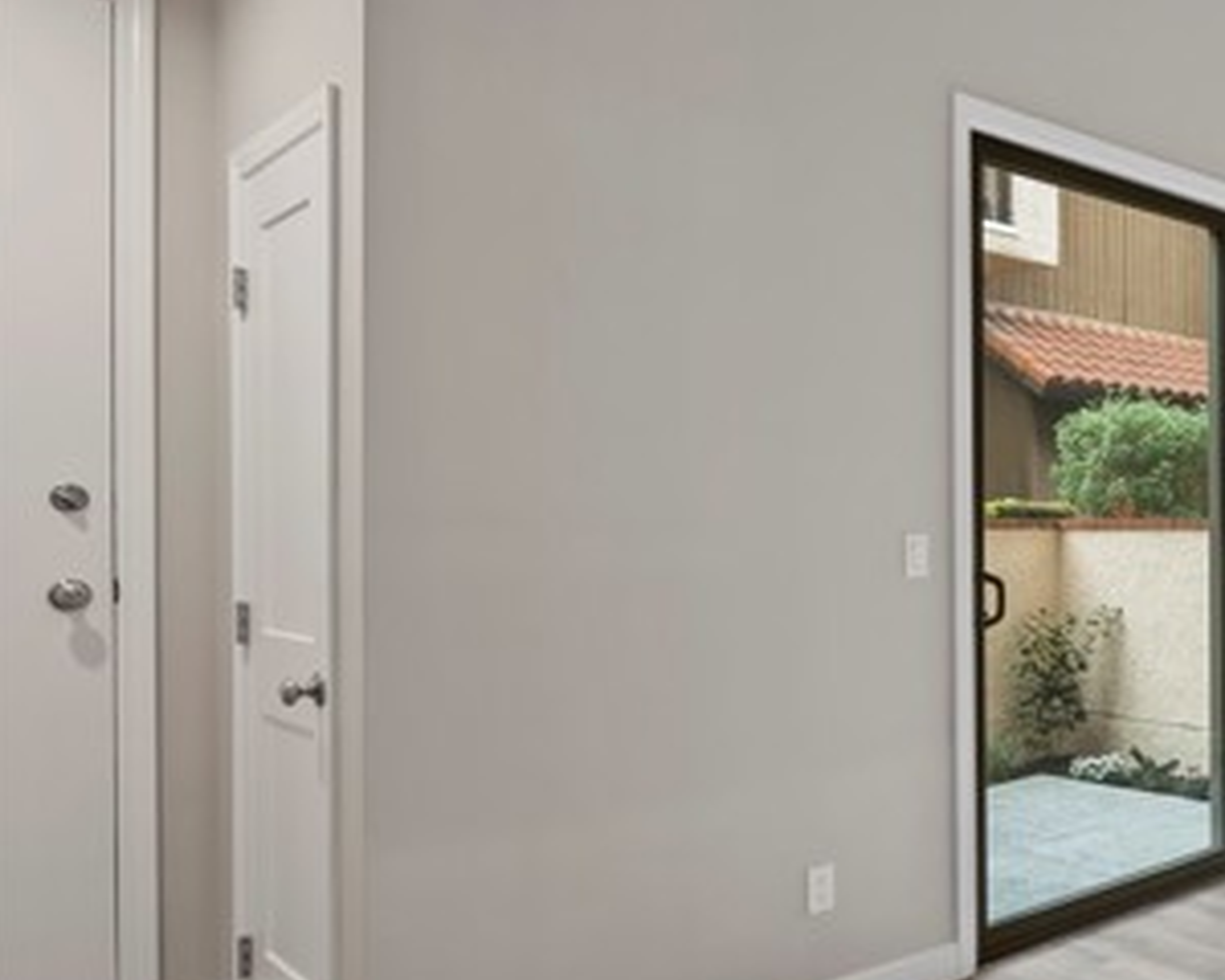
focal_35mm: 32
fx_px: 1160
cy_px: 541
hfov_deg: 44.7
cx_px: 1294
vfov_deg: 45.7
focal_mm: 16
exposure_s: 1/2.5
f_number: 6.3
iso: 250
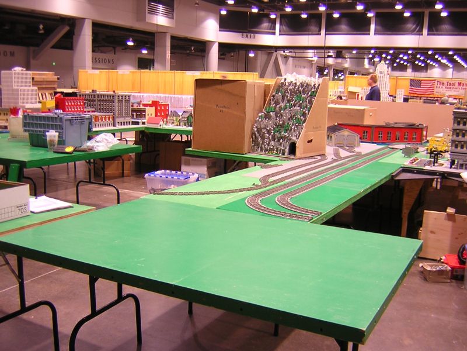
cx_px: 234
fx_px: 486
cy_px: 176
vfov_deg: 39.7
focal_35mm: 36
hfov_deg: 51.4
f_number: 2.6
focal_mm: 4.7
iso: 100
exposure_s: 1/3.8
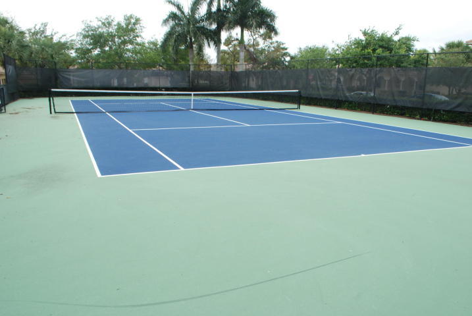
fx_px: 354
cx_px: 236
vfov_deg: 48.1
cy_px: 158
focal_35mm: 27
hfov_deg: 67.3
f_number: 9
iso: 400
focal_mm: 18
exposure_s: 1/320
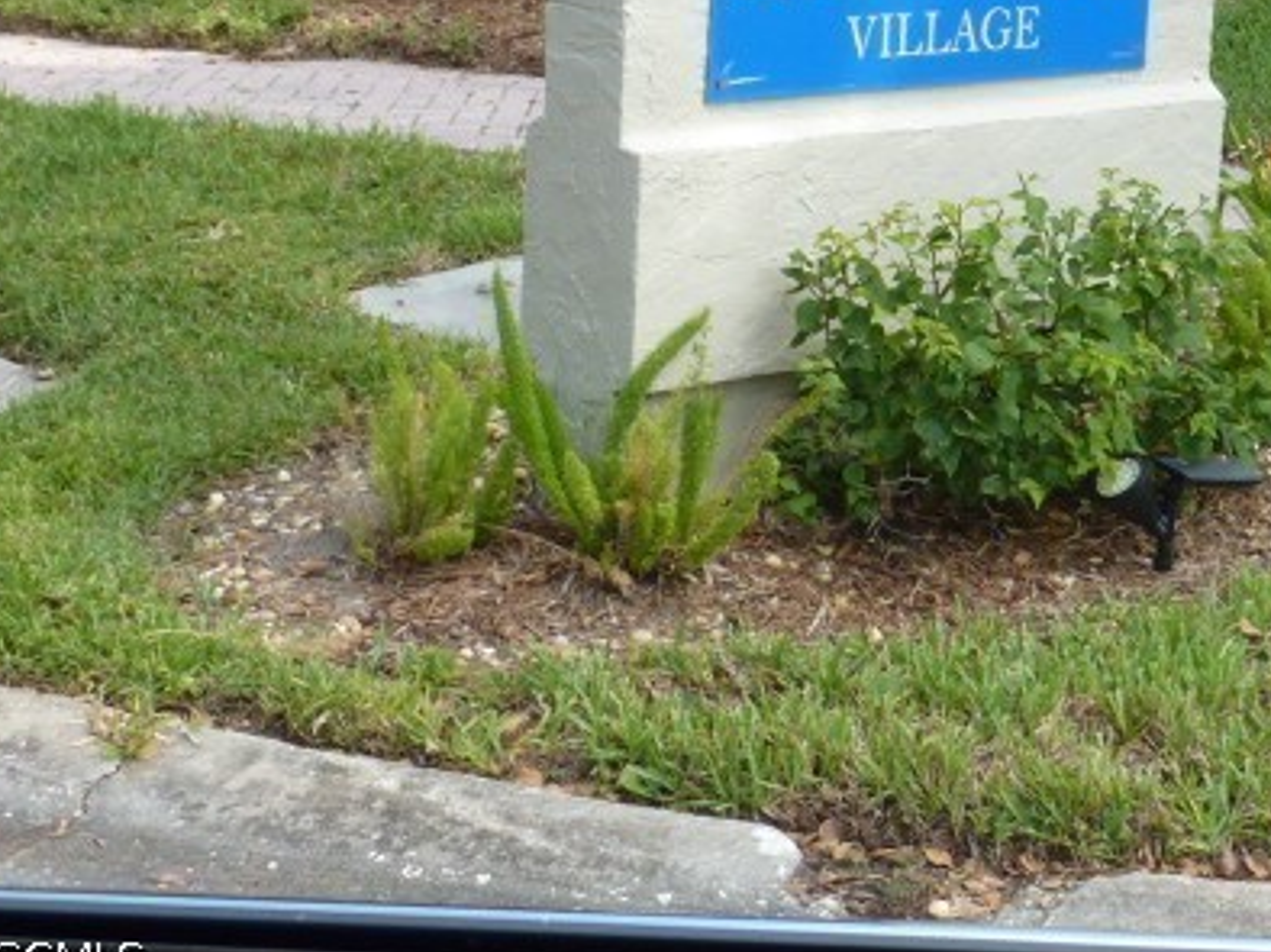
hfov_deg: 24.7
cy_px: 219
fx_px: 2862
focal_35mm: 78
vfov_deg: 18.7
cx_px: 984
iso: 80
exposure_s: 1/160
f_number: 4
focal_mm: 4.4
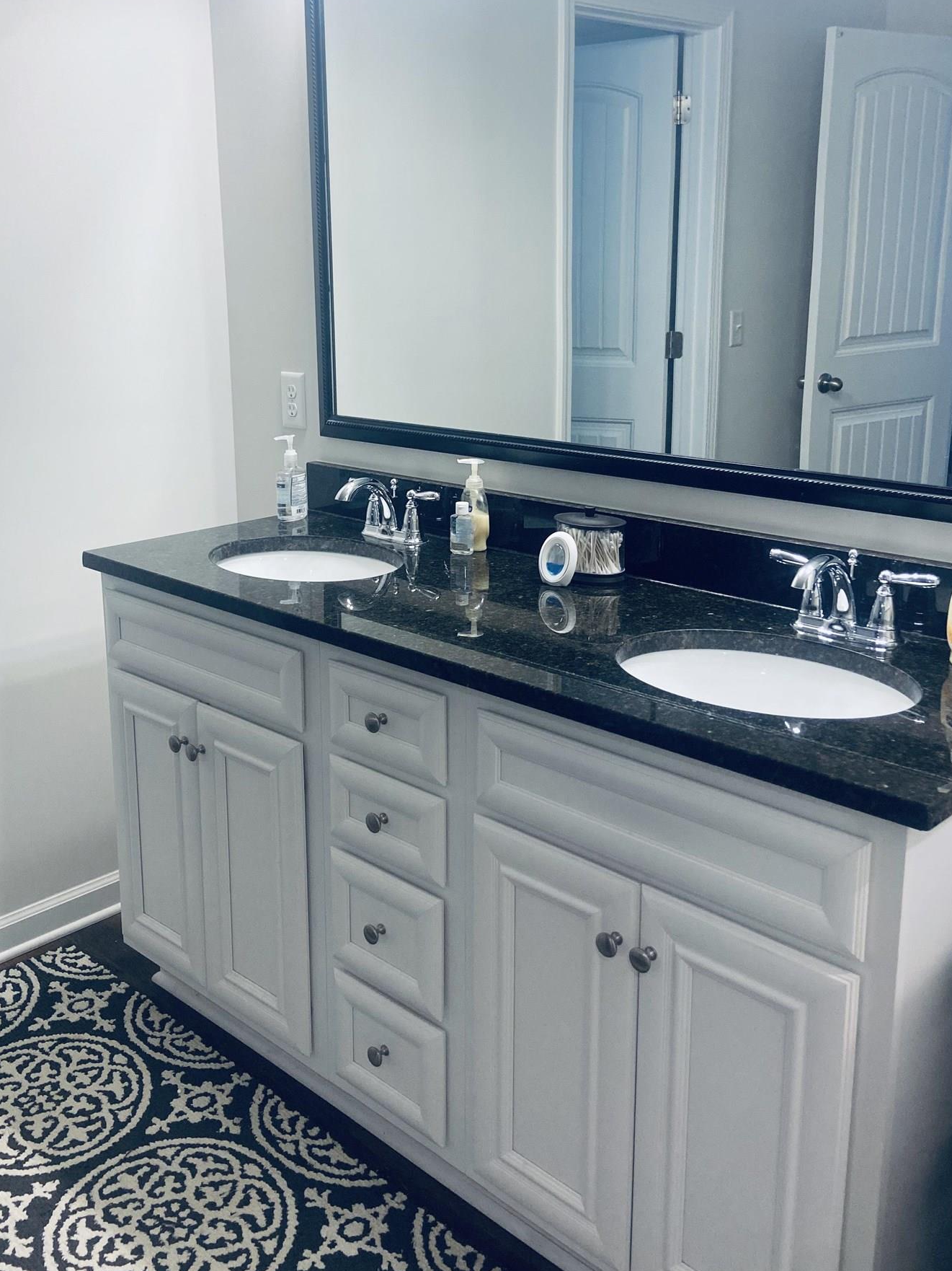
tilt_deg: -14.1
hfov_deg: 41.6
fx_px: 1247
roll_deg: +1.0
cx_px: 391
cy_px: 570
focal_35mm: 34
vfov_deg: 53.9
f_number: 1.8
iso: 125
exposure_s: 1/120
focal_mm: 4.25
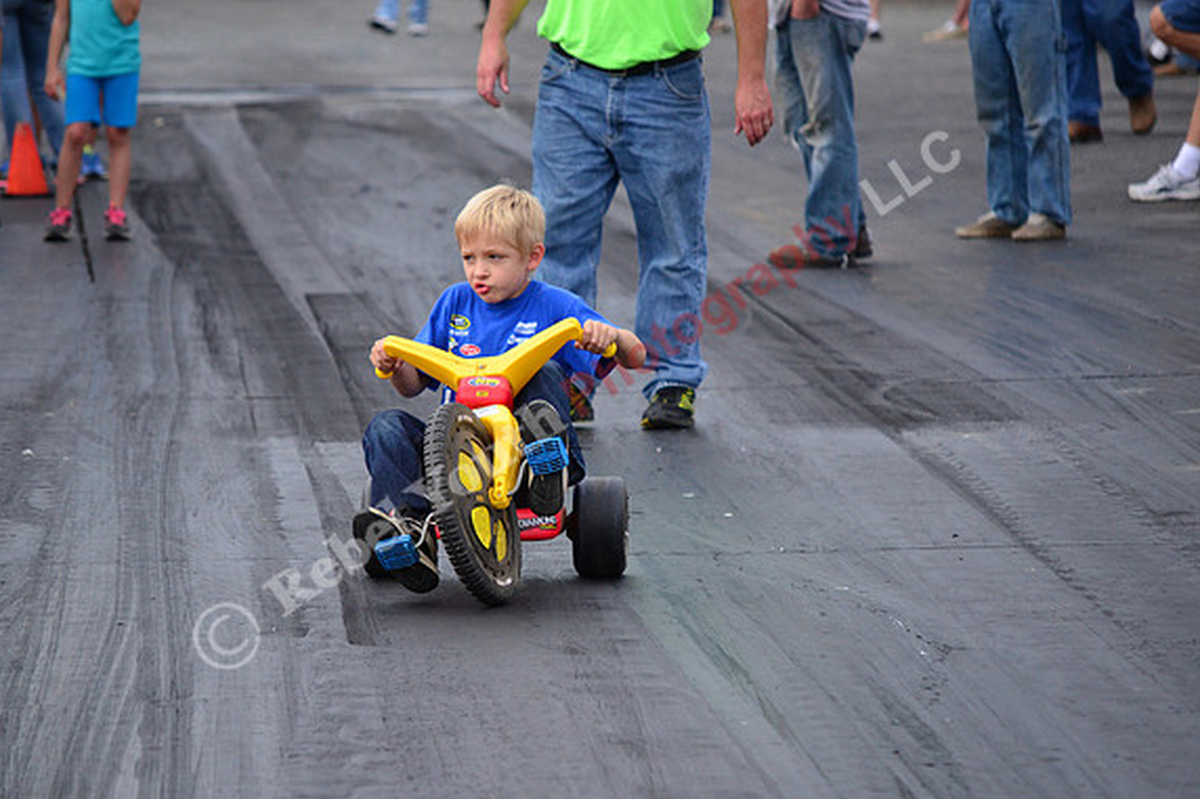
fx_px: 8097
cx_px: 600
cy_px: 398
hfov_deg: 8.5
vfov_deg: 5.7
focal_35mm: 243
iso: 1000
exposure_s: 1/1600
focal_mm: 160
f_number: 5.3
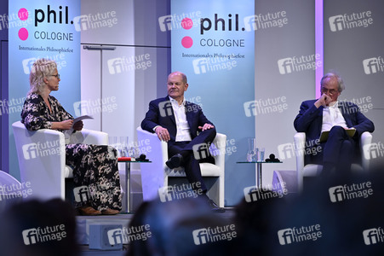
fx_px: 1332
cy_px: 128
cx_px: 192
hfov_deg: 16.4
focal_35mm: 125
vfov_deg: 11.0
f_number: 2.8
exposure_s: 1/400
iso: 500
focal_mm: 125
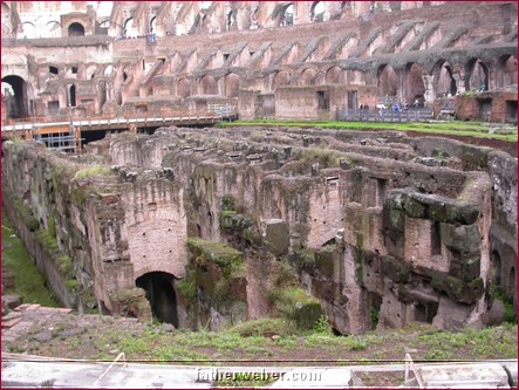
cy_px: 195
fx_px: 570
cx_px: 260
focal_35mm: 38
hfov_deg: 48.9
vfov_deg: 37.8
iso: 100
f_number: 2.6
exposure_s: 1/10.9
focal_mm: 7.85
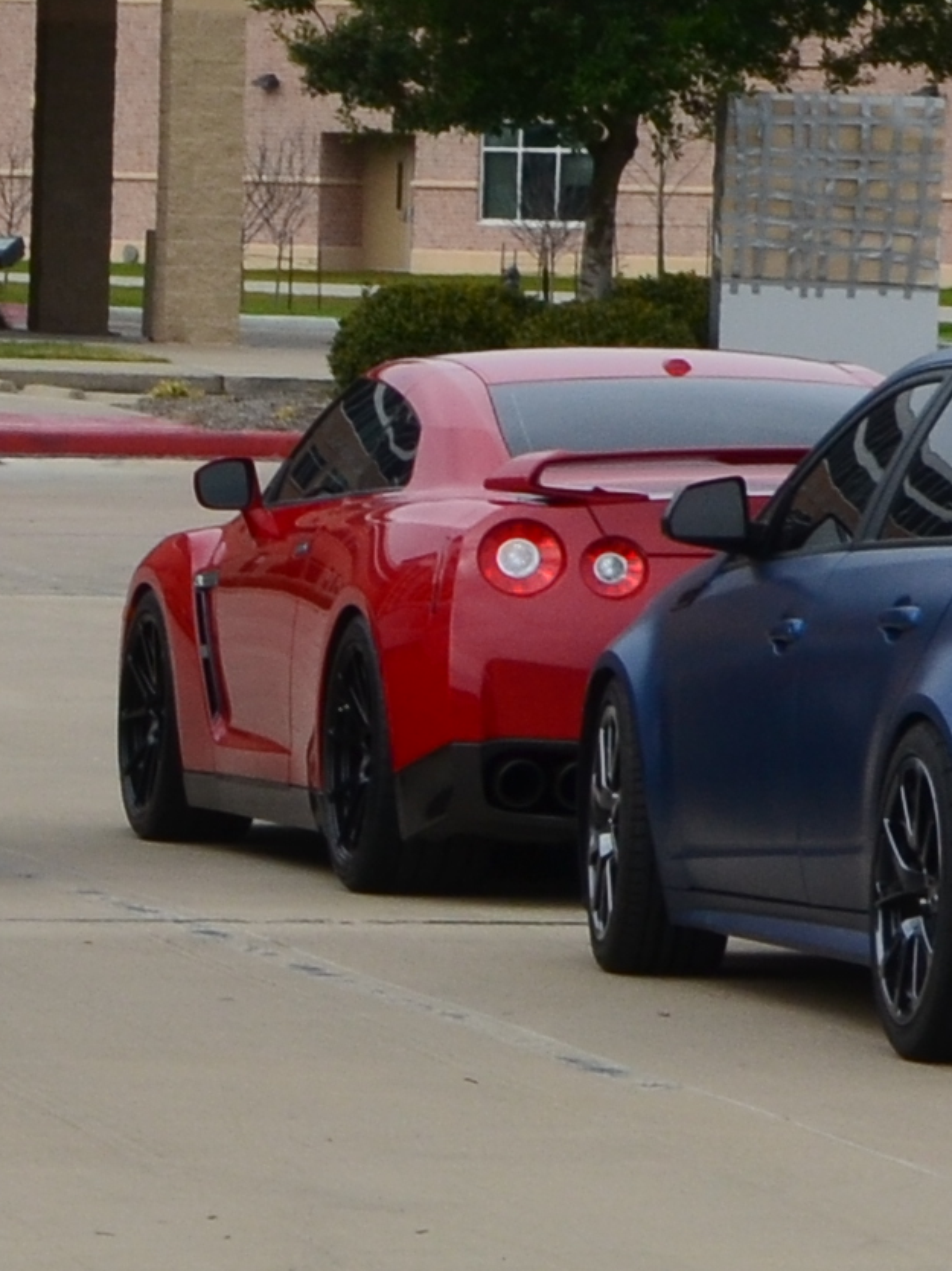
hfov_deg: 4.8
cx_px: -1583
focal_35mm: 298
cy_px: 379
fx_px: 10927
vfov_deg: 6.6
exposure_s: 1/400
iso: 200
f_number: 11
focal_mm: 35
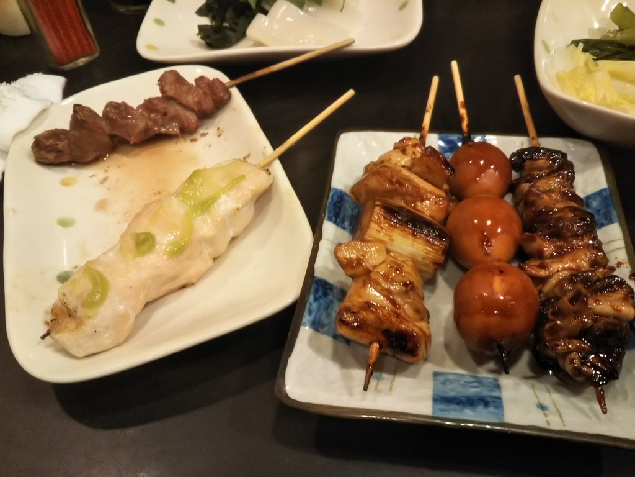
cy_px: 238
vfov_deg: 46.8
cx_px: 318
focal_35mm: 30
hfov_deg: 60.0
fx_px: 550
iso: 125
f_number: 2.2
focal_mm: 4
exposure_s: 1/30
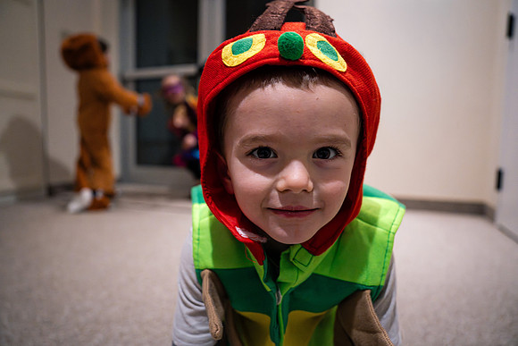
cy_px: 173
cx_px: 259
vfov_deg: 53.2
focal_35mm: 24
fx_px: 345
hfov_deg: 73.7
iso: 1250
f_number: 2.8
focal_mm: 24
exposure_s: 1/250
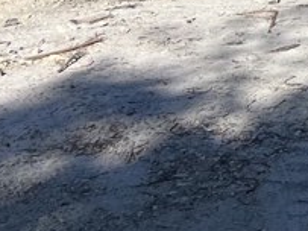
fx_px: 1254
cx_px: 557
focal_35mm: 141
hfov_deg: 12.7
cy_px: -280
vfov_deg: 9.6
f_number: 1.5
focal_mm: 5.7
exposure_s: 1/5882
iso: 50
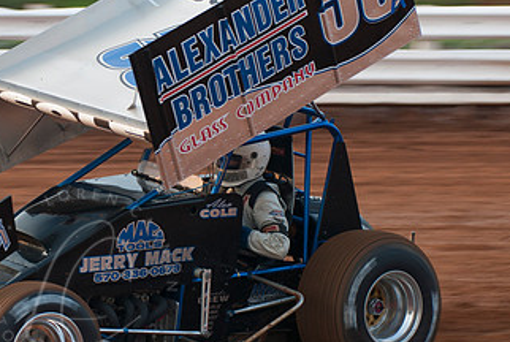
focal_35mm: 216
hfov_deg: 9.5
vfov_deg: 6.4
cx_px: 81
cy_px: 136
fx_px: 3066
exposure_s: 1/400
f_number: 3.5
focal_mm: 80
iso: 250
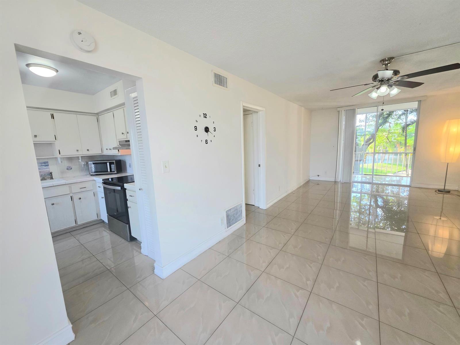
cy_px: 172
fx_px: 173
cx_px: 230
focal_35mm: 13
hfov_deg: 106.2
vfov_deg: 89.9
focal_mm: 2.2
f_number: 1.9
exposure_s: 1/120
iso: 125
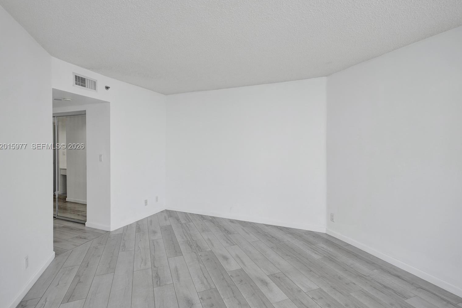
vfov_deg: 70.4
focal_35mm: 17
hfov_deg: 93.3
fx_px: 218
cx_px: 234
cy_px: 147
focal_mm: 16
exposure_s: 1/200
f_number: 4
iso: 320
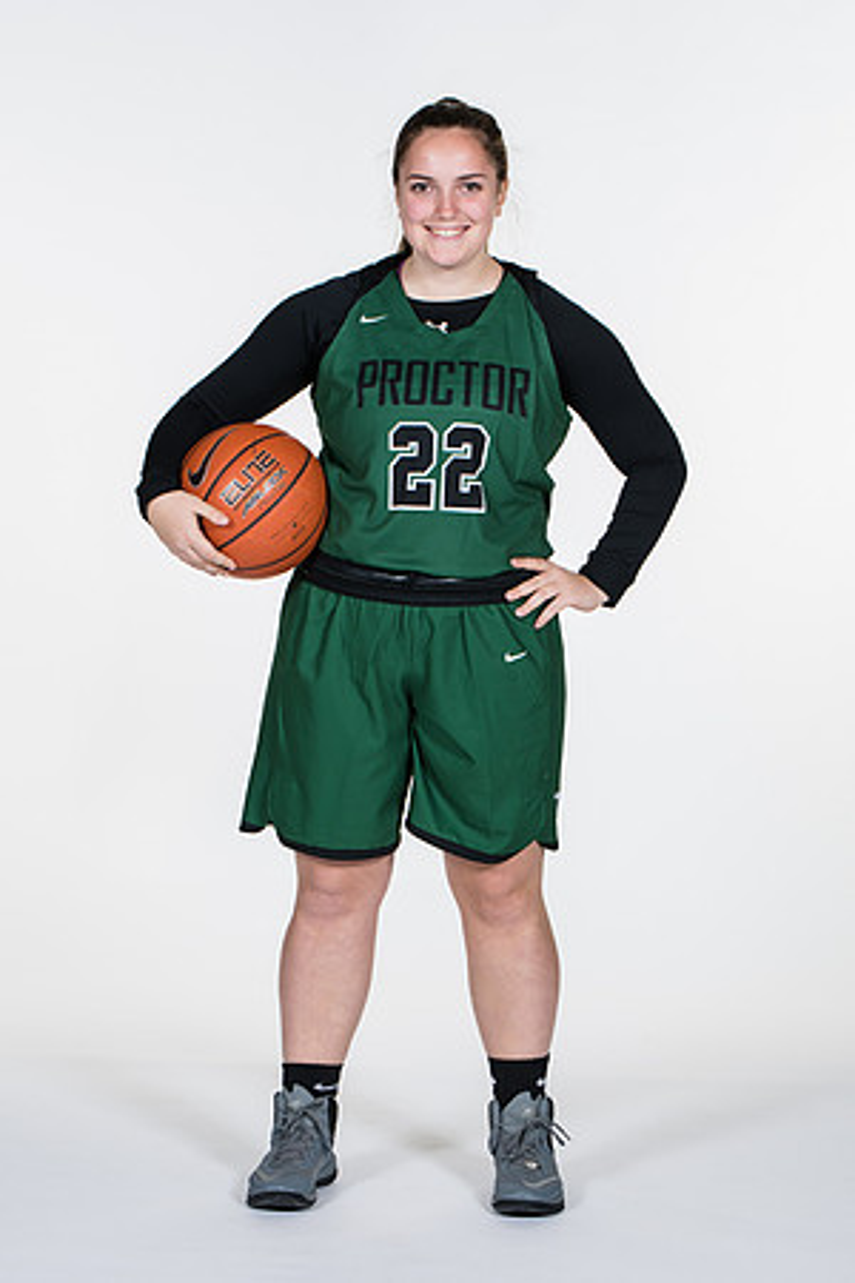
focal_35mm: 120
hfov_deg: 11.4
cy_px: 642
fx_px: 4275
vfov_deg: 17.1
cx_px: 428
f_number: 6.3
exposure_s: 1/160
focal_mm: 80
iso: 200
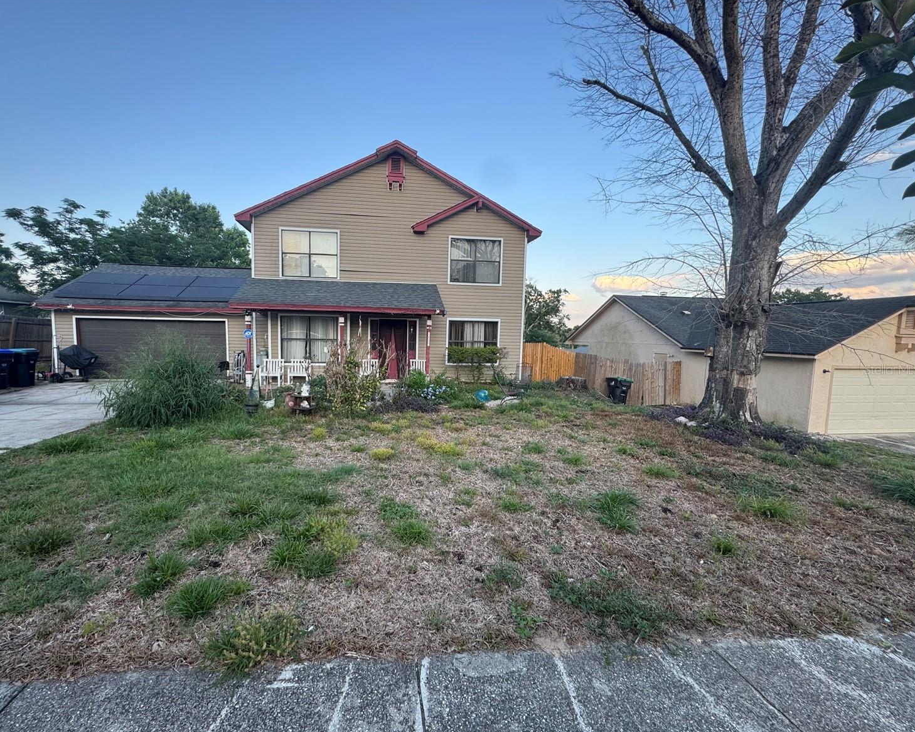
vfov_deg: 84.0
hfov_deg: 96.6
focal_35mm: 15
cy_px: 369
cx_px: 421
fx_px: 406
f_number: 2.2
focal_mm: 2.22
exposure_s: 1/180
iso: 40
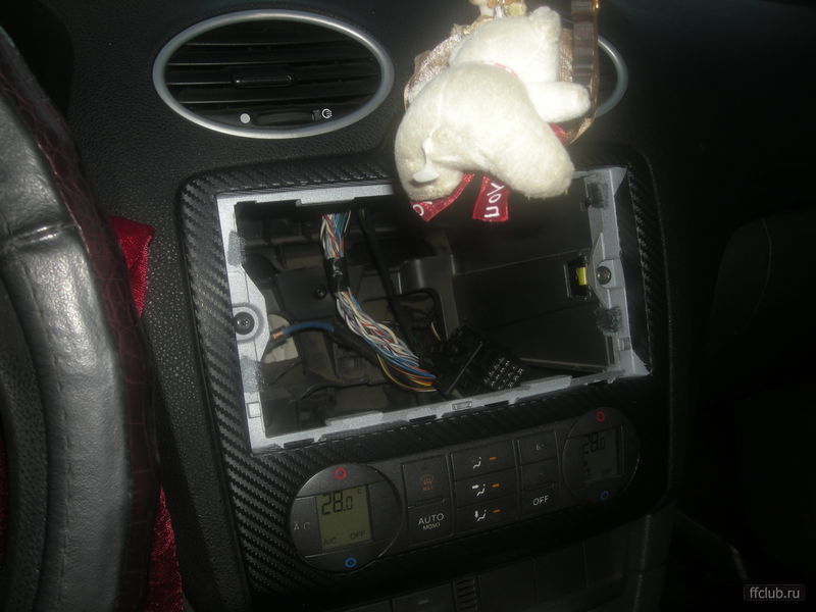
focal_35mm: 35
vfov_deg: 40.7
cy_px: 306
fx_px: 825
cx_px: 408
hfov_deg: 52.6
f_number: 2.8
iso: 50
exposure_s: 1/60
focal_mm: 5.7
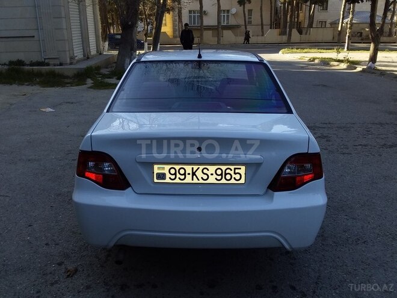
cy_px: 149
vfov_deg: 45.4
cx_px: 198
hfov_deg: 58.4
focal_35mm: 31
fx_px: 356
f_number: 2.2
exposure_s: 1/311
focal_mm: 3.3
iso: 40
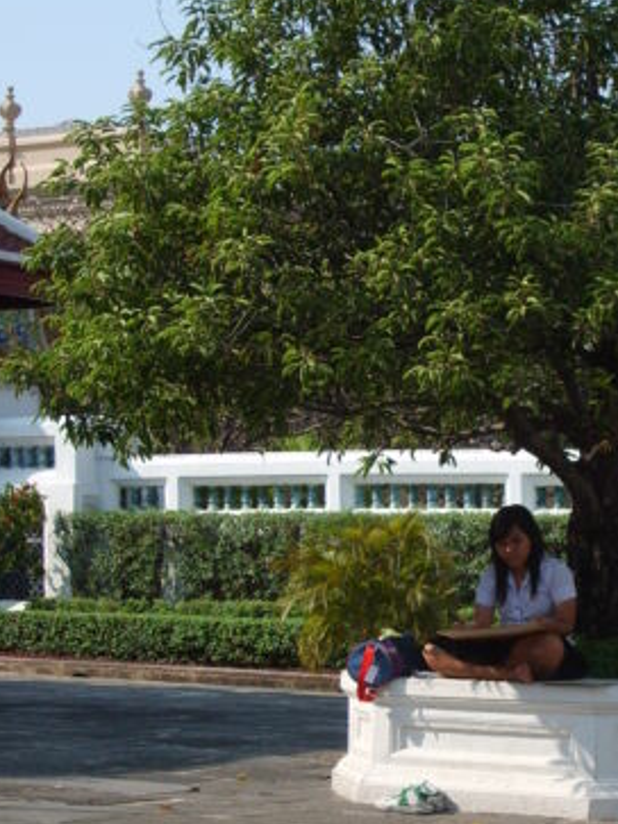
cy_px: 485
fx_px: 2310
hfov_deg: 15.1
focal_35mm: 97
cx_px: 541
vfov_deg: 20.2
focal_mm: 8.7
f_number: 3.3
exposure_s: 1/750
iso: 50
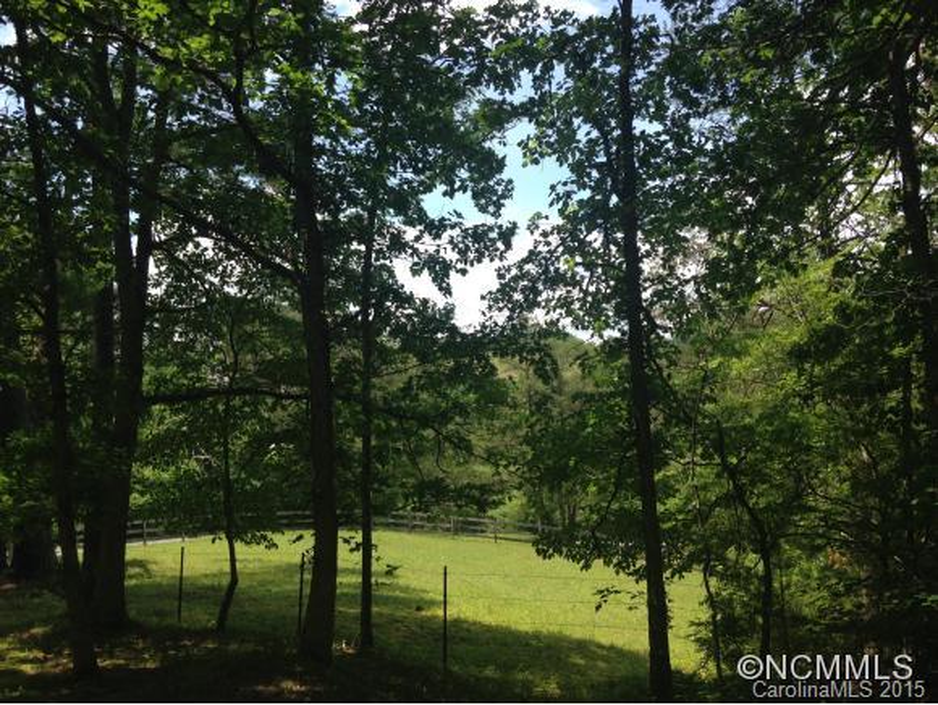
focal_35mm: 33
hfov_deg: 55.3
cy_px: 352
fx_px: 895
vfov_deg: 43.0
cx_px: 469
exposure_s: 1/763
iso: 50
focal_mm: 4.12
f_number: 2.4
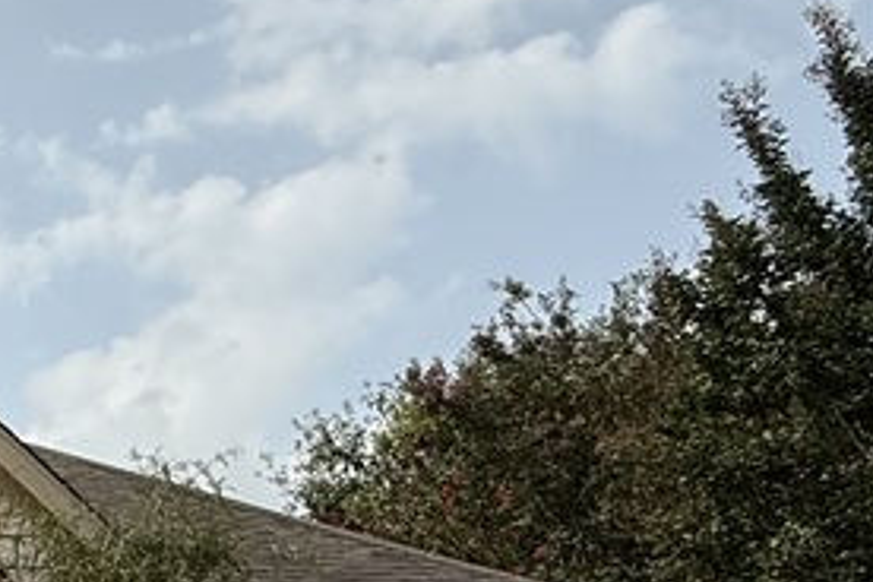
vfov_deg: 17.2
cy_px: 674
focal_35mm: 76
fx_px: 1843
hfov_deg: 20.0
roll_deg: -1.6
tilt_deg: +9.3
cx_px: -671
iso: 50
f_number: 2.2
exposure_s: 1/2841
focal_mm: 2.22
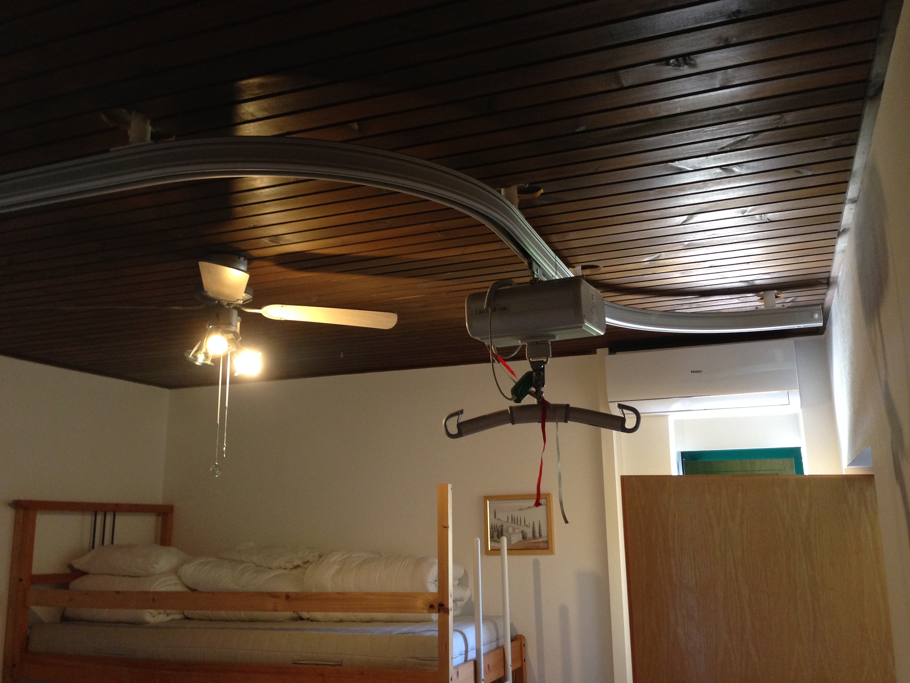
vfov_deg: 42.9
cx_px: 455
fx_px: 868
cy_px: 342
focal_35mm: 33
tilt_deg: +13.1
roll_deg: -1.8
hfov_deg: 55.4
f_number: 2.4
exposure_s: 1/20
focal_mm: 4.12
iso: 160
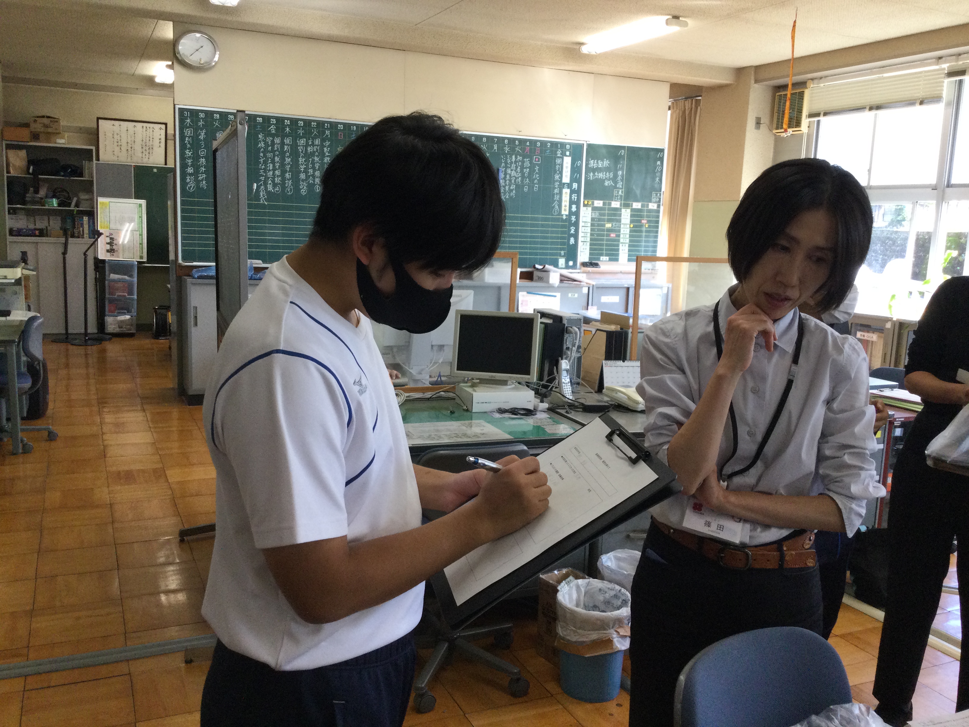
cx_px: 484
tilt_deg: -8.5
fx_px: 868
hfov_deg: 58.4
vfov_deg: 45.4
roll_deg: -2.6
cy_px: 364
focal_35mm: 31
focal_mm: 3.3
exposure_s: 1/30
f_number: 2.4
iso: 32
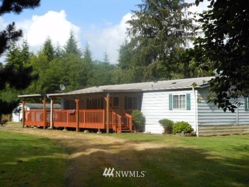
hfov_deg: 35.5
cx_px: 124
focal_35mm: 54
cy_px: 94
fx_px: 388
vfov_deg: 27.0
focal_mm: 9.6
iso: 80
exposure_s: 1/400
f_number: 4.9
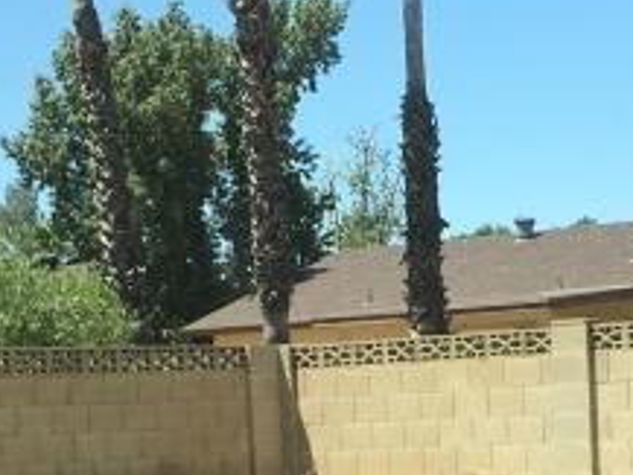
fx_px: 2507
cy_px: 685
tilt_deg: -5.2
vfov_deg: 10.5
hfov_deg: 14.3
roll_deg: +2.3
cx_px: 467
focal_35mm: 137
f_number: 2.2
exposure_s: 1/864
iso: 25
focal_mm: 4.15
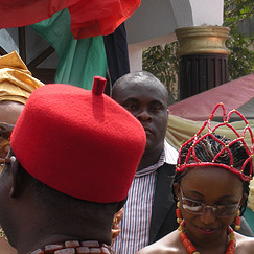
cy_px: 118
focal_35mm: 135
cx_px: 259
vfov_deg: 12.9
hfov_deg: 12.8
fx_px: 1121
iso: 64
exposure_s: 1/229
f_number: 4.6
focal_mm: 11.2
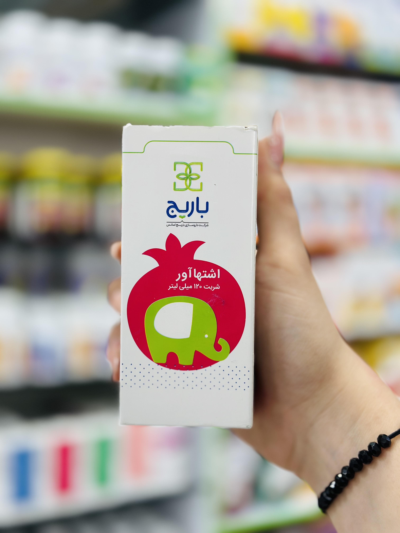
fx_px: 740
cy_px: 266
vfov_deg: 39.7
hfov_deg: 30.3
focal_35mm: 48
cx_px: 200
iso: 100
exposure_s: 1/100
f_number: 1.78
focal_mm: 6.86
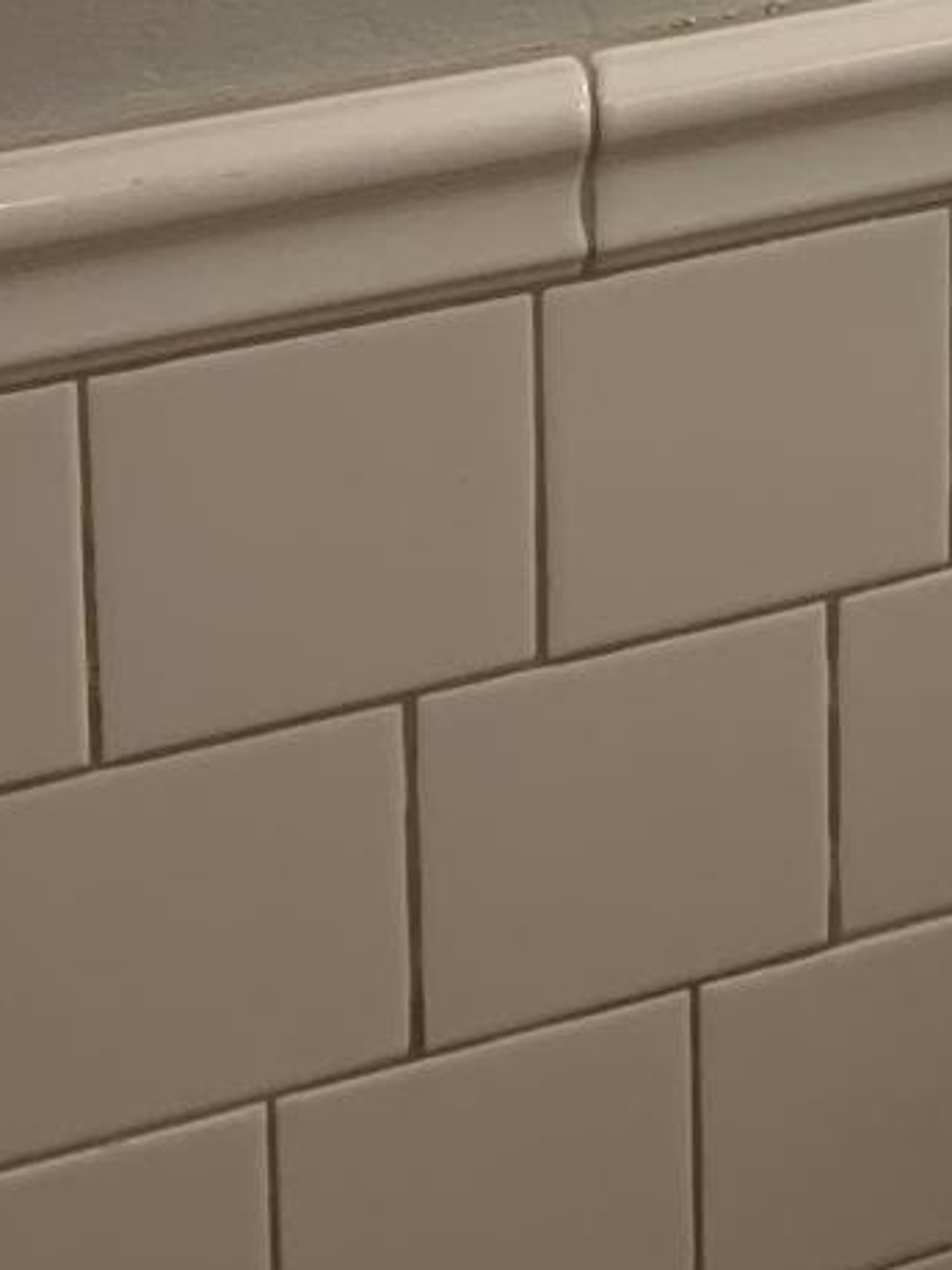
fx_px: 4144
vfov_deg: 15.0
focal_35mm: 113
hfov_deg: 11.9
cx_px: 1838
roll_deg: -3.8
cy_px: -1041
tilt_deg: -10.4
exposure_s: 1/120
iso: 50
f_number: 1.8
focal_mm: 4.25
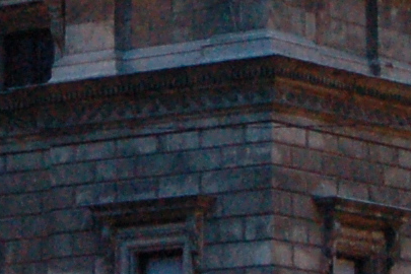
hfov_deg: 7.7
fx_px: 3048
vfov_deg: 5.1
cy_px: -114
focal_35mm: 267
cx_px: 88
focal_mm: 24
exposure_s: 1/30
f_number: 4
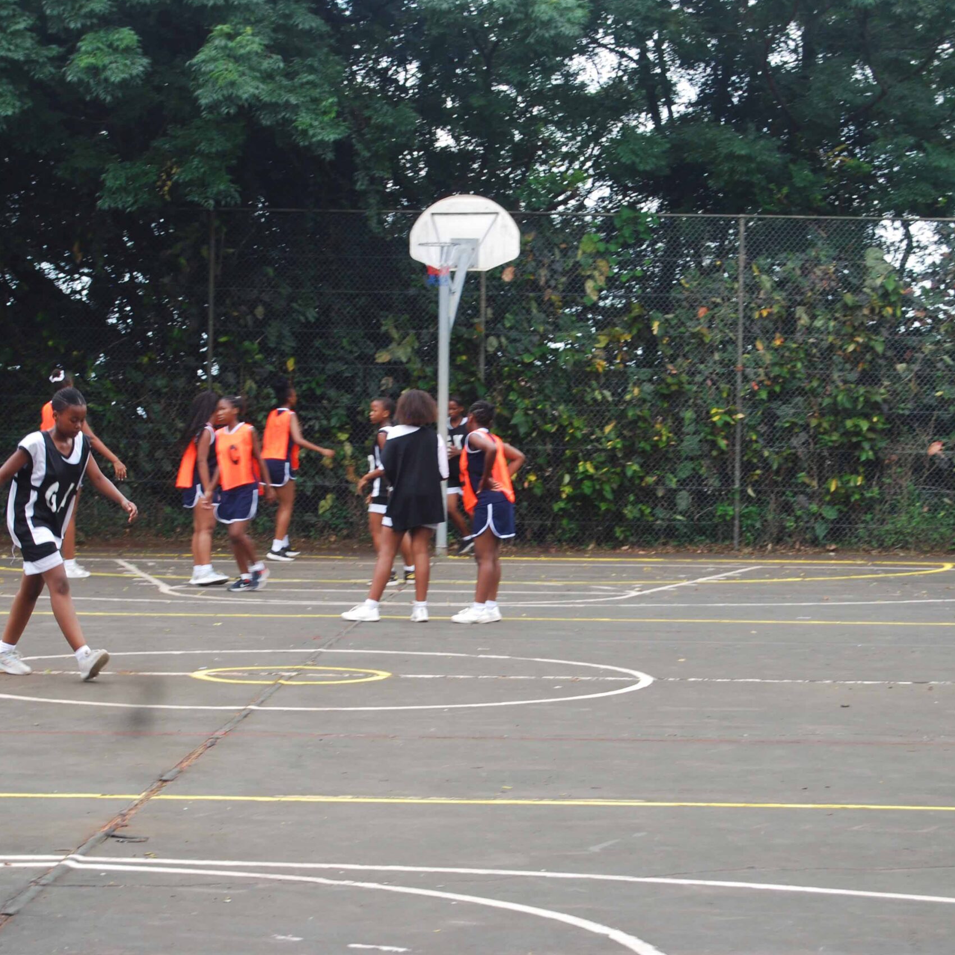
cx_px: 476
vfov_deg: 16.5
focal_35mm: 106
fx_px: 3297
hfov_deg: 16.5
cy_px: 475
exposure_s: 1/80
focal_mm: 55
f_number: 5.6
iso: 200
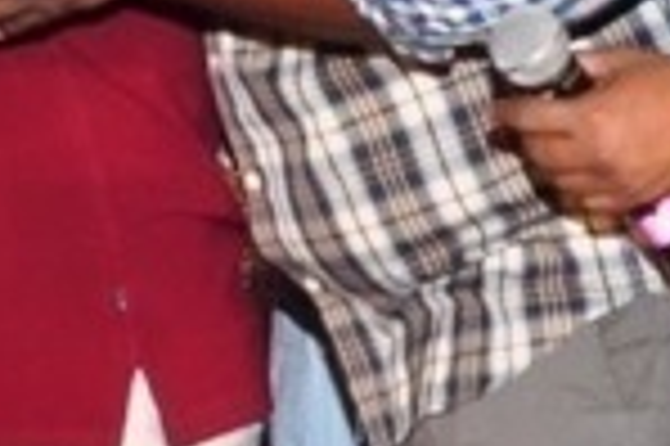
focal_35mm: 211
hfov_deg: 9.4
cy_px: 383
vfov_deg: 6.5
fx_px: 3929
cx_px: -468
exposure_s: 1/125
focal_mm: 21
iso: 500
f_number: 7.1
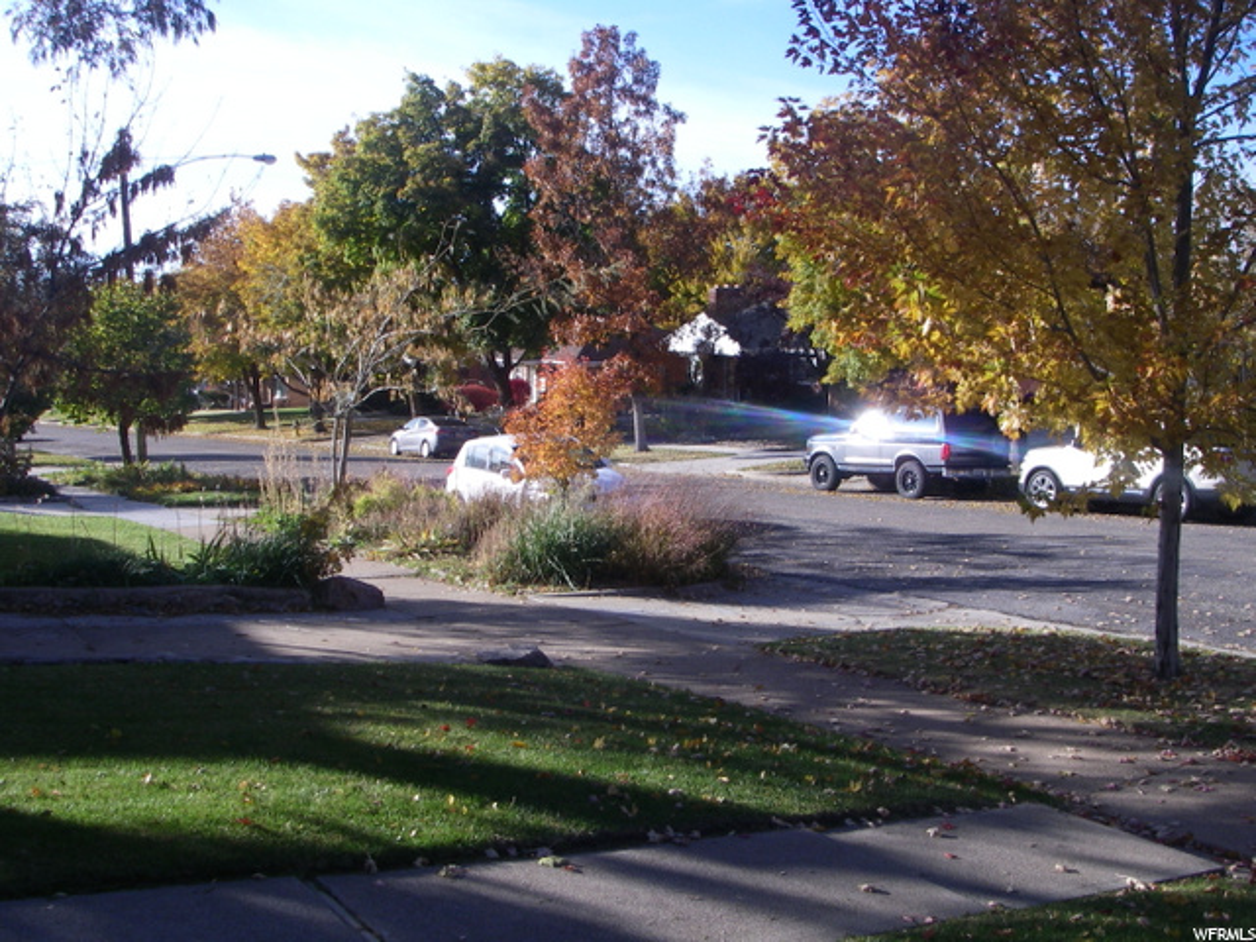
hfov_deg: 49.0
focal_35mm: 38
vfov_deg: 37.7
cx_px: 628
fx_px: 1379
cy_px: 471
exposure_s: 1/125
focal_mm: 6.3
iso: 80
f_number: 6.6
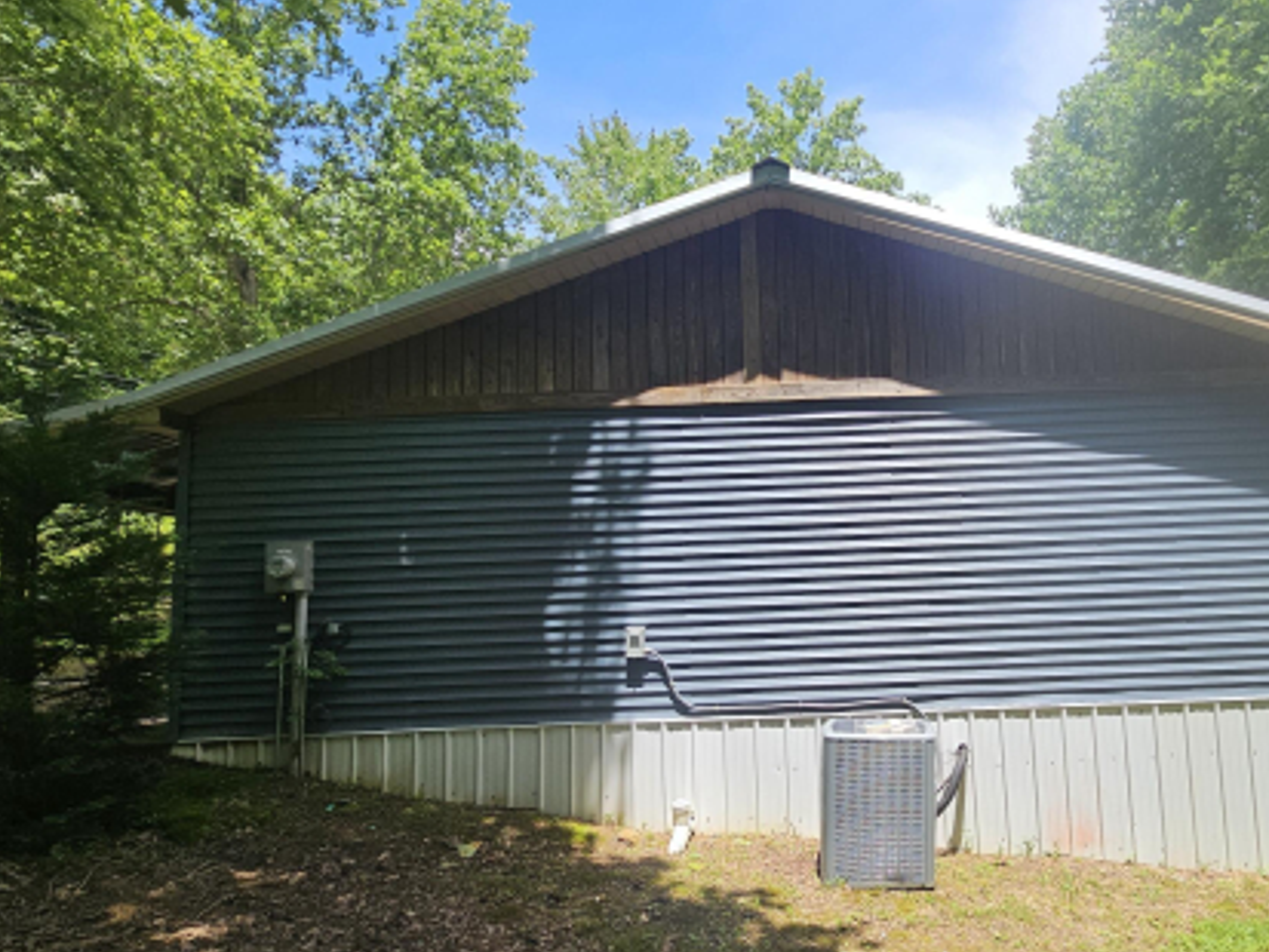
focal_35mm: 21
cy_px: 528
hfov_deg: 76.8
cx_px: 831
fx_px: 770
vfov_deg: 63.3
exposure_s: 1/973
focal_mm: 2.2
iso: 50
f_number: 2.2
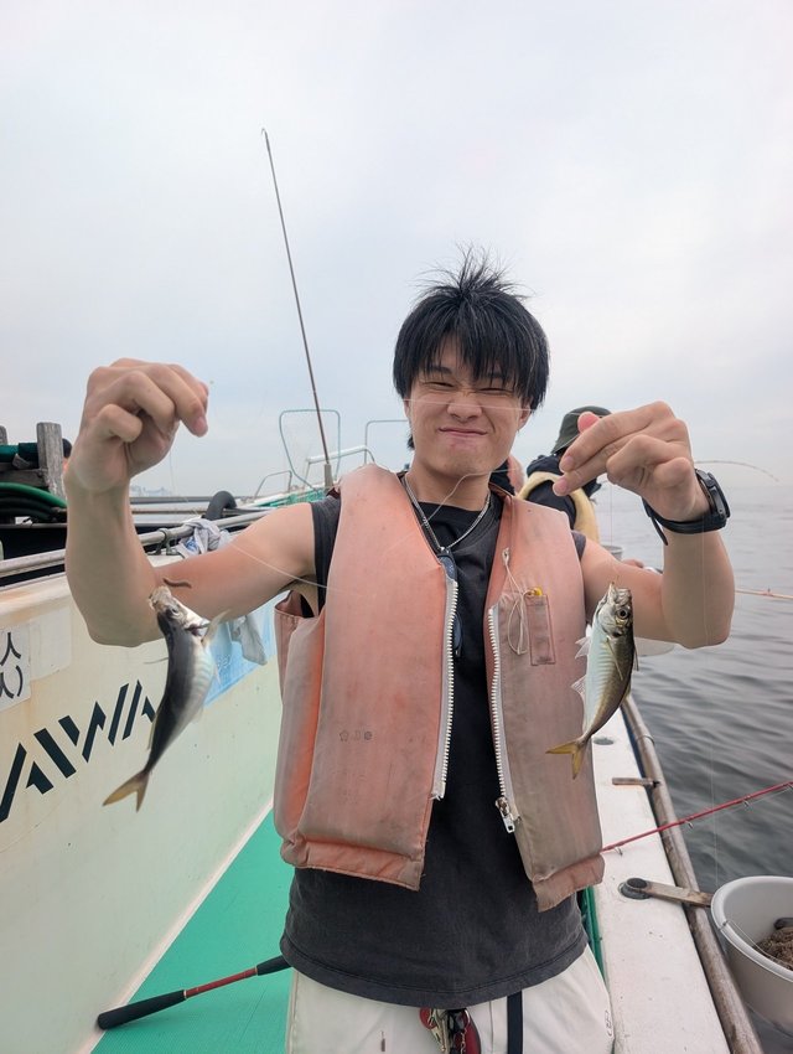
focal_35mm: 24
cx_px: 396
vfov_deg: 71.5
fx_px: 731
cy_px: 527
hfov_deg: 56.9
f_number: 1.68
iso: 28
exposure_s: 1/1346
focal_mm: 6.9
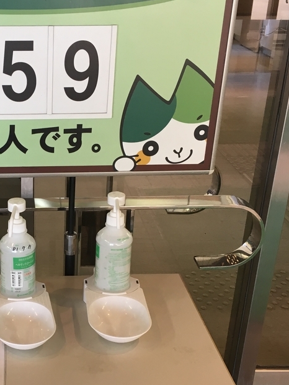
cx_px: 23
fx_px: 623
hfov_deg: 25.2
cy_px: 261
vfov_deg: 34.0
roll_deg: +0.3
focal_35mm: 56
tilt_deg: -26.4
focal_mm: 4.15
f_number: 2.2
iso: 50
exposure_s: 1/30
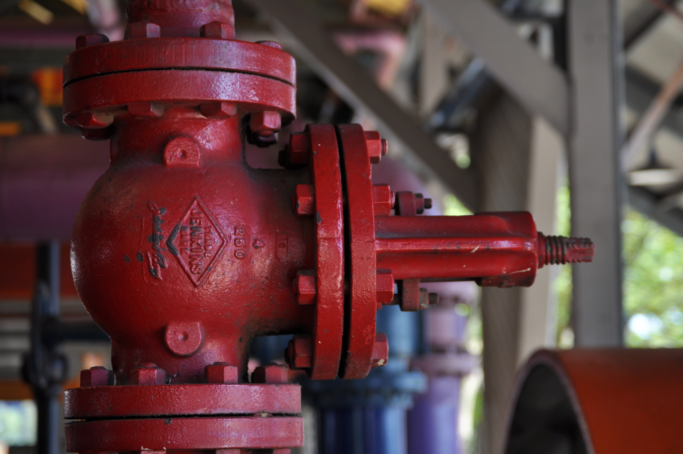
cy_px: 227
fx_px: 1563
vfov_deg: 16.5
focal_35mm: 82
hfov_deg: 24.6
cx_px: 342
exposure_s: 1/160
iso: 200
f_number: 4
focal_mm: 55
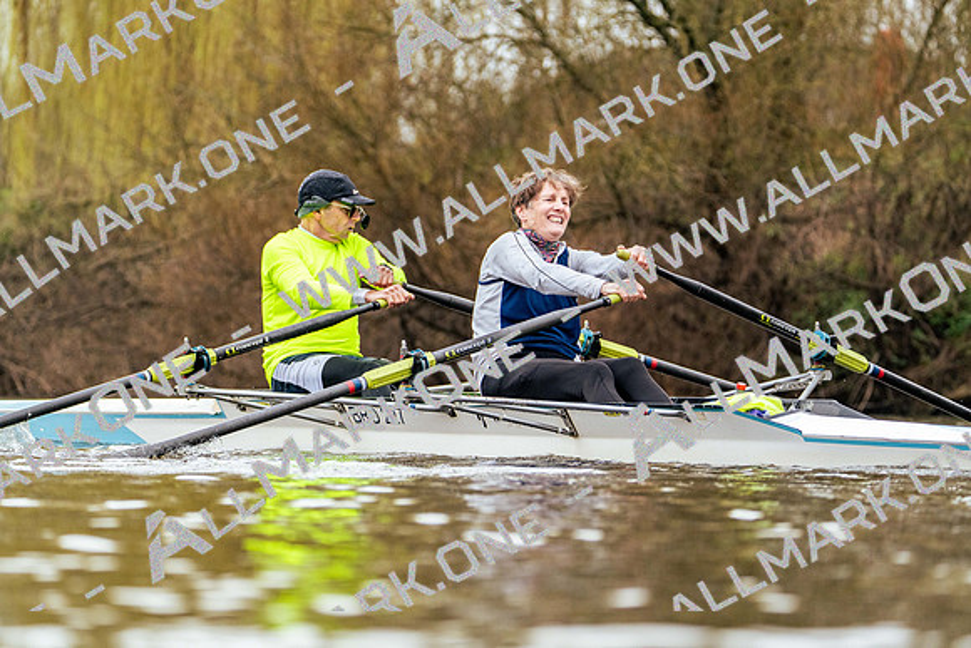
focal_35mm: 236
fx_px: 6367
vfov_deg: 5.8
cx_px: 486
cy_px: 324
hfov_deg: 8.7
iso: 2500
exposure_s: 1/2000
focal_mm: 236
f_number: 6.3
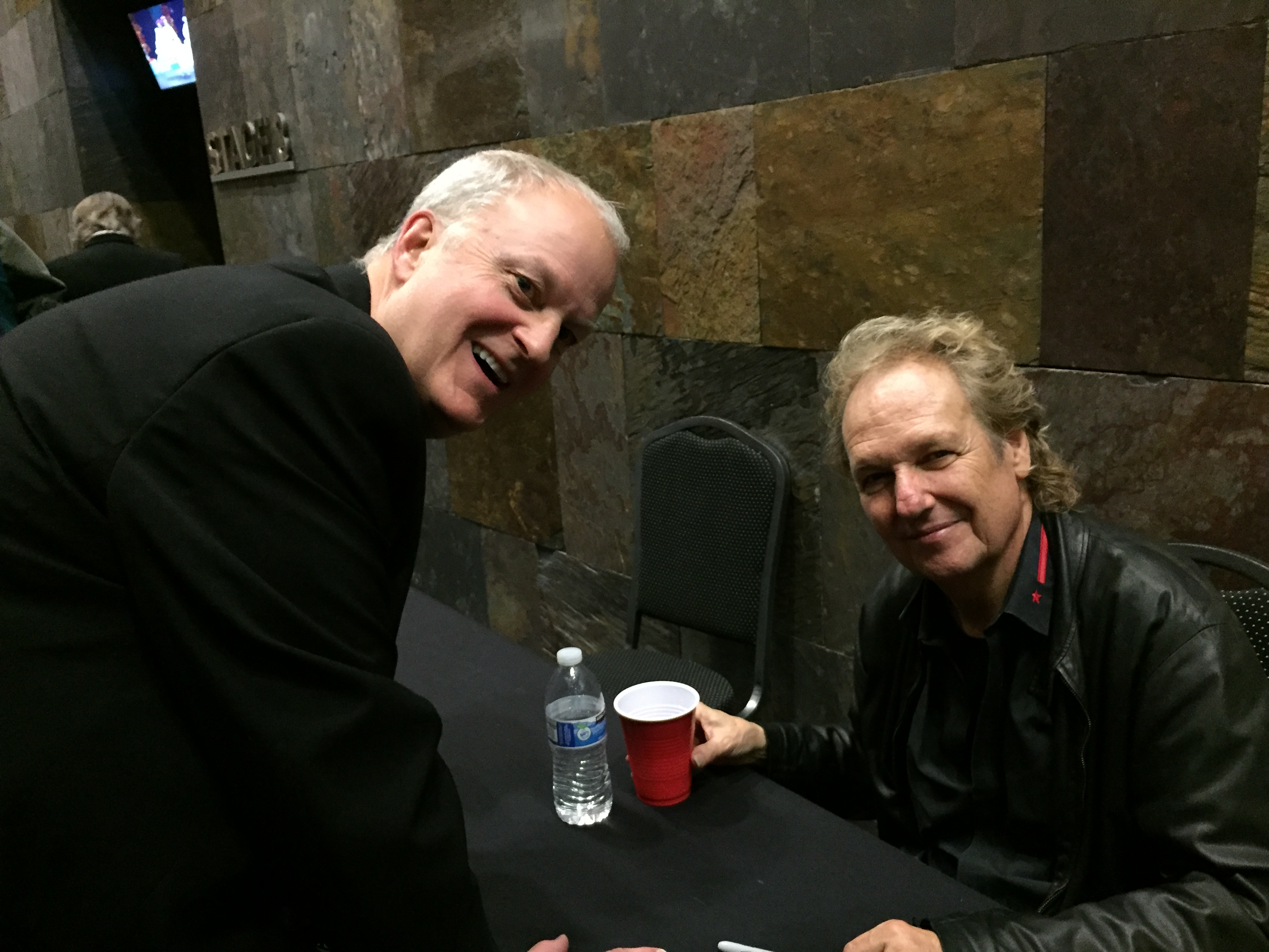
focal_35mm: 29
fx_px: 1063
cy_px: 476
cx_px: 634
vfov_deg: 48.2
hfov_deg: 61.7
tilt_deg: -12.4
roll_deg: +1.1
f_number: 2.2
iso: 320
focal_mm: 4.15
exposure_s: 1/15
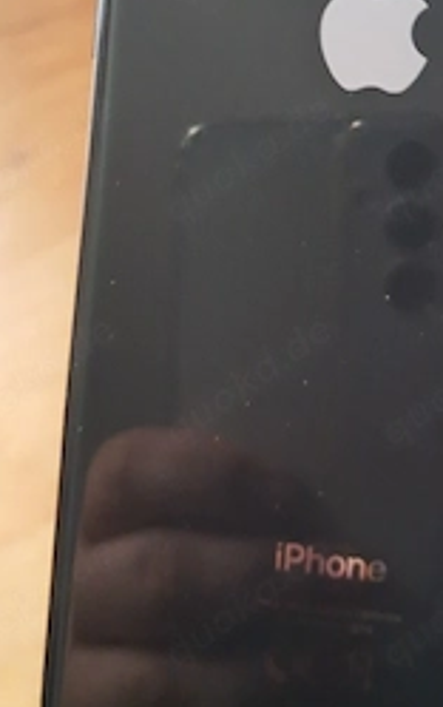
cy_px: 190
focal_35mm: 46
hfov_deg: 27.8
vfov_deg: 42.3
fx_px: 887
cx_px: 310
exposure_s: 1/10
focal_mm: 4
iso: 1600
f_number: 1.8
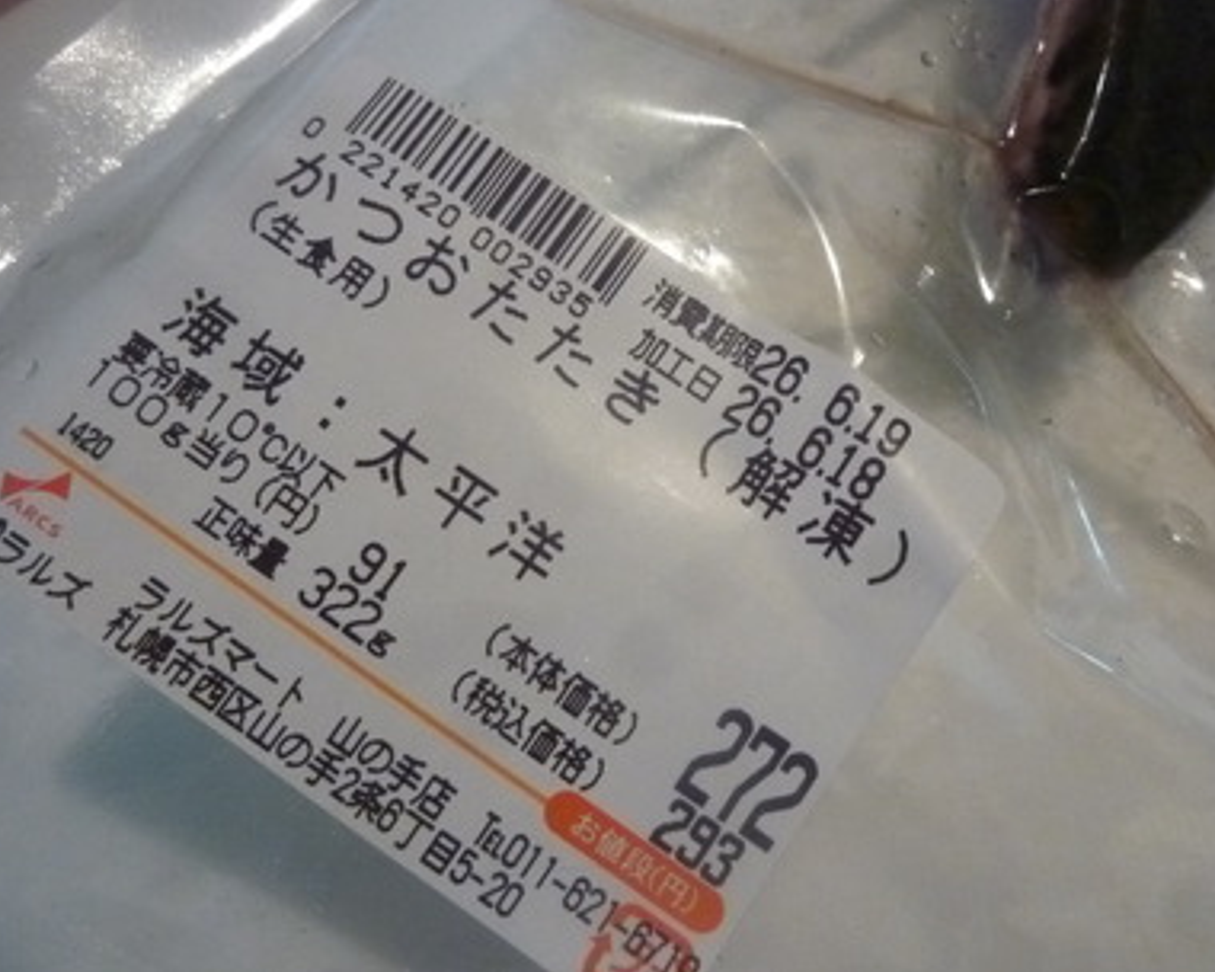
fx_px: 971
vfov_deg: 53.2
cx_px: 620
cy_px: 475
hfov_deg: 64.1
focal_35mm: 27
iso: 800
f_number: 3.3
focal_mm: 4.5
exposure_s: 1/60
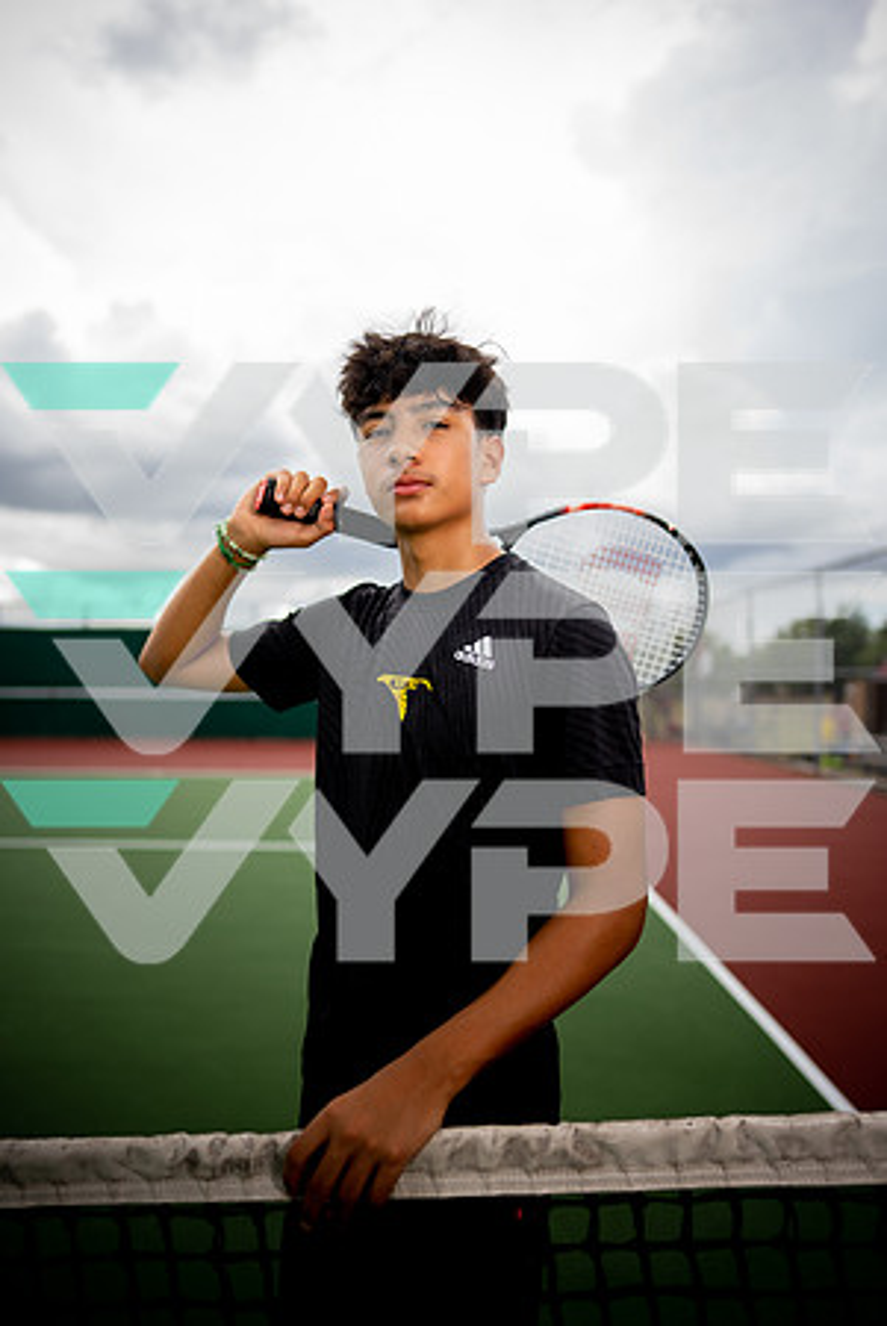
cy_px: 663
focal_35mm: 24
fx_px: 885
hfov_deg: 53.2
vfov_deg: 73.7
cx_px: 444
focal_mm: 24
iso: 50
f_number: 1.4
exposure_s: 1/1000
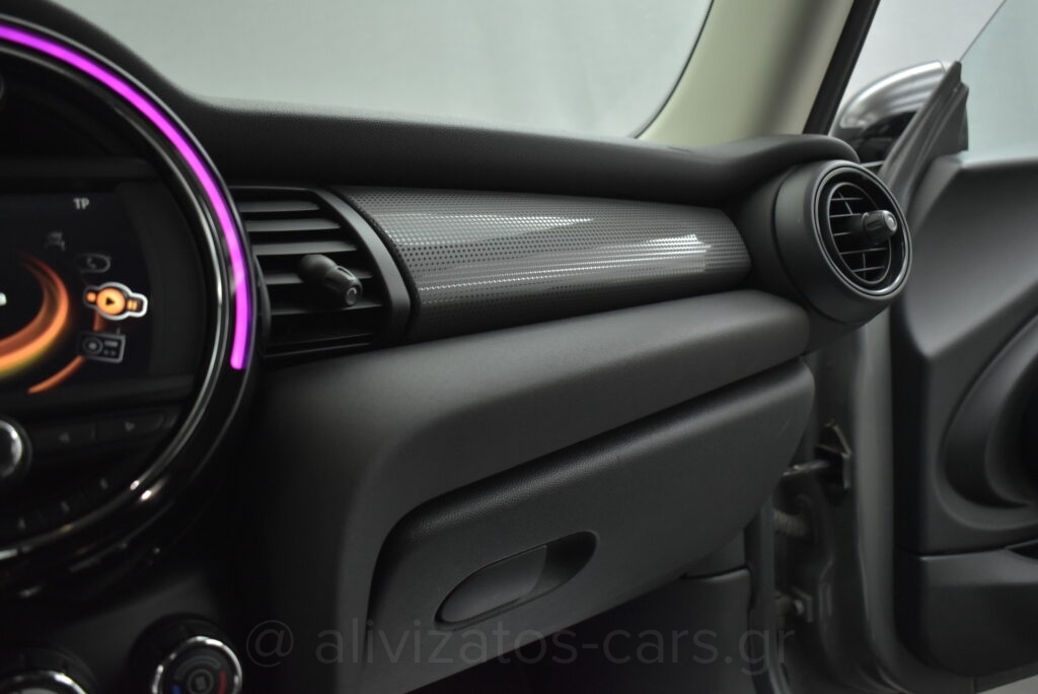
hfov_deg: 57.2
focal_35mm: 33
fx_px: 952
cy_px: 347
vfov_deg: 40.0
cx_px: 519
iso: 1600
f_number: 3.8
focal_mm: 22
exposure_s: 1/80
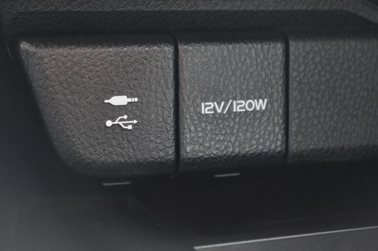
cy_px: 126
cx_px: 189
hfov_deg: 24.6
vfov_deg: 16.5
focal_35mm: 82
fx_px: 866
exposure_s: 1/13
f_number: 5.6
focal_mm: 55
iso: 1600
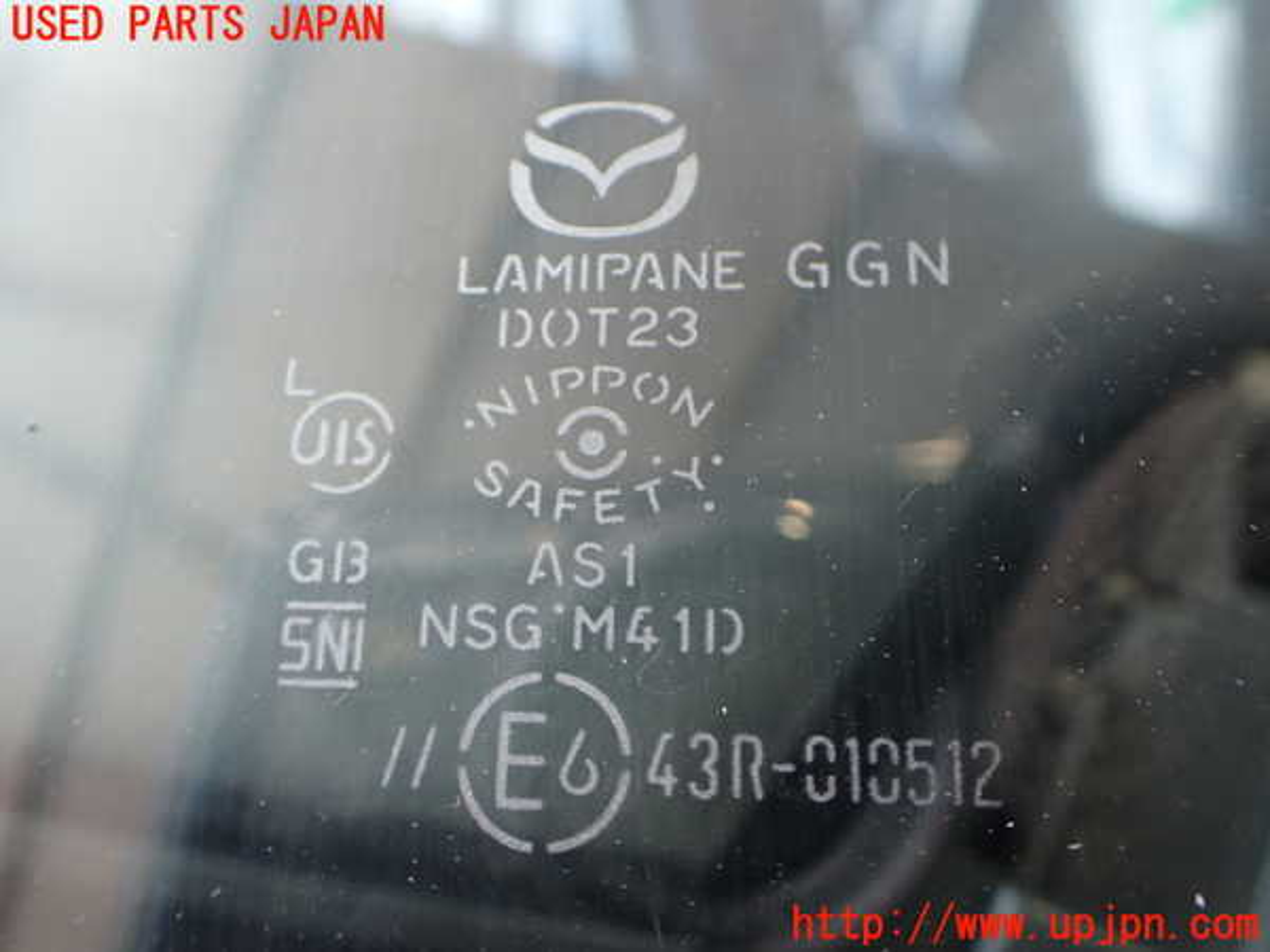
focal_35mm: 30
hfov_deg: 60.0
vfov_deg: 46.8
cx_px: 635
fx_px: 1101
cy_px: 476
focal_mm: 5.4
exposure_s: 1/125
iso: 200
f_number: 2.3
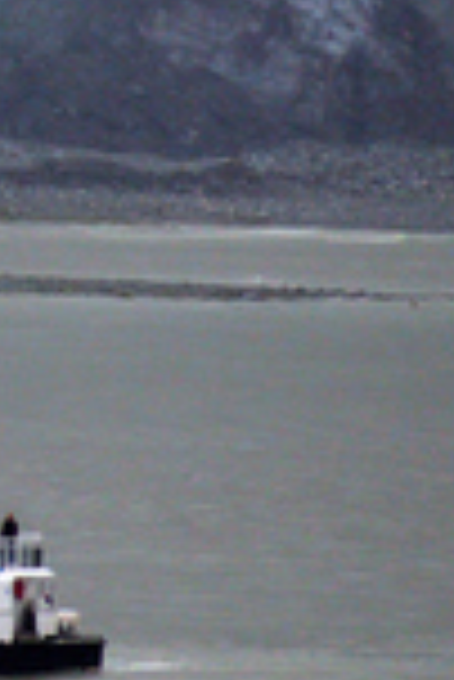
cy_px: 16
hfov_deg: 1.5
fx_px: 16758
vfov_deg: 2.3
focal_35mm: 888
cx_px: -652
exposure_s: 1/1250
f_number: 5
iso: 450
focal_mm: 160
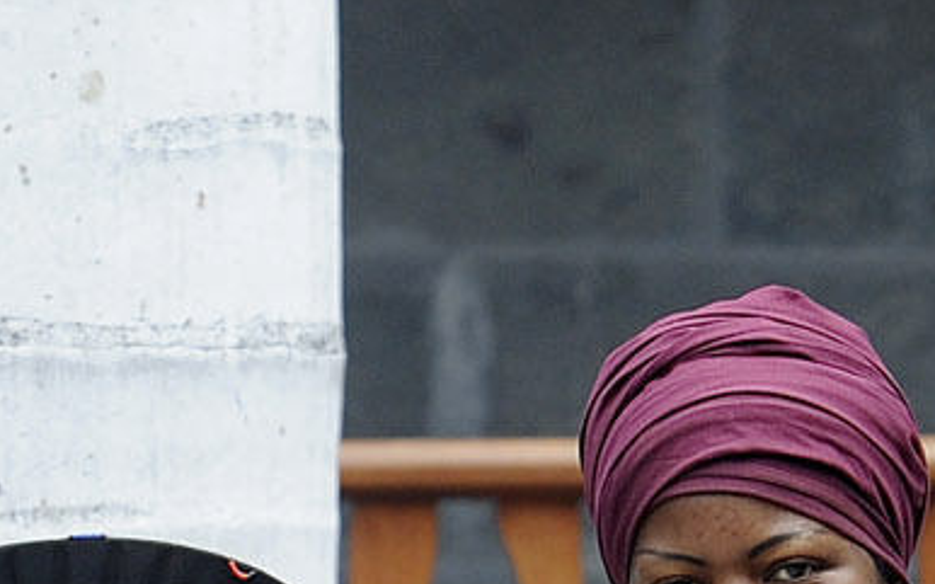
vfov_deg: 1.7
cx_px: 201
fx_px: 19055
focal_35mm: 748
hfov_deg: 2.8
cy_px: 1781
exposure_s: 1/500
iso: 500
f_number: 5.6
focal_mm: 120
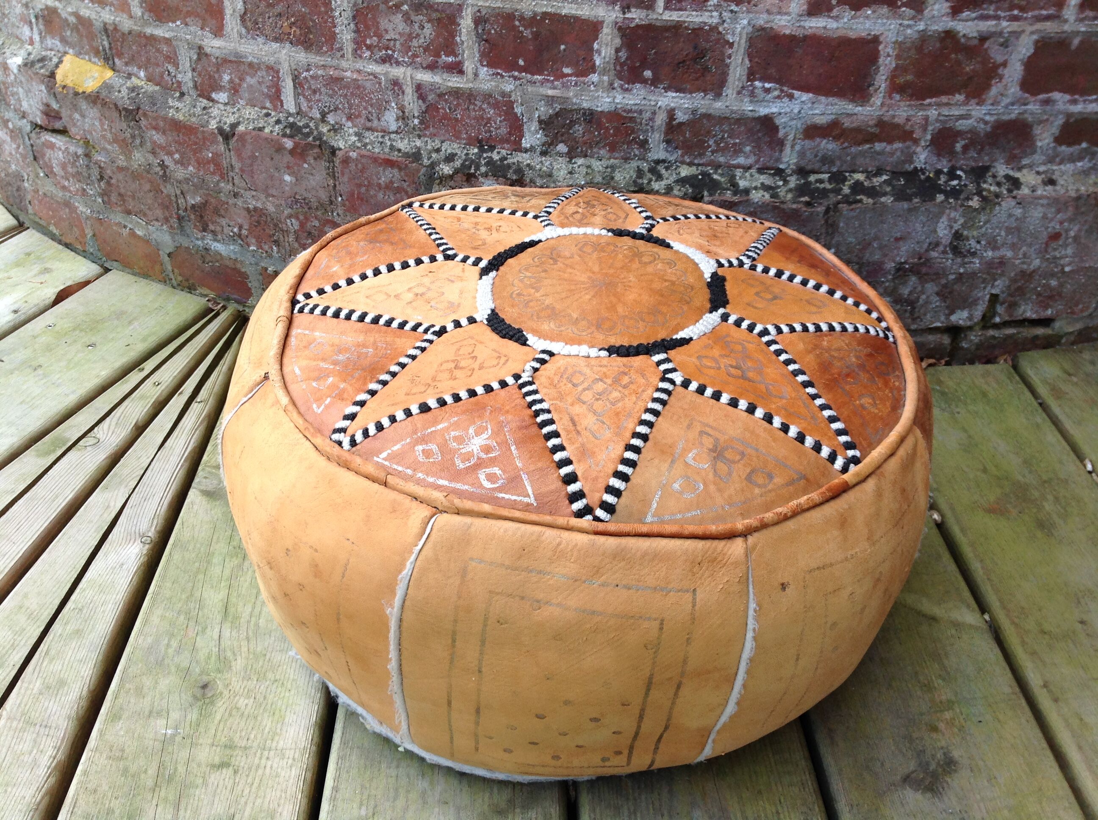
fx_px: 1109
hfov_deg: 52.7
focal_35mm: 35
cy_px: 410
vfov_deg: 40.6
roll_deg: -0.4
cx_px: 549
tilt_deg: -33.9
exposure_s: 1/222
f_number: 2.4
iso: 50
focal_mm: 4.28
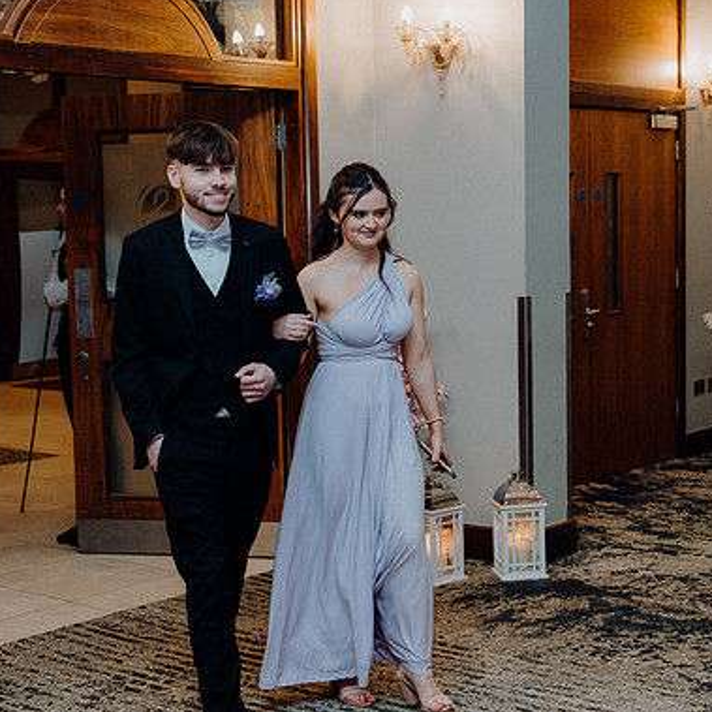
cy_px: 354
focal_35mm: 65
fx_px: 1513
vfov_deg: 26.5
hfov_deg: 26.5
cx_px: 378
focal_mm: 50
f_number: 3.5
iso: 2500
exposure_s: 1/200
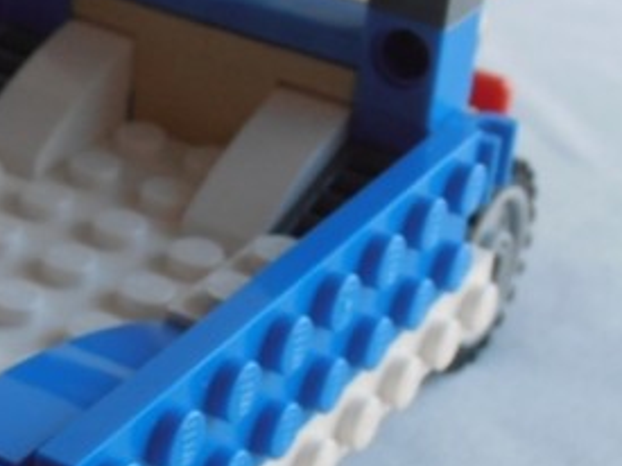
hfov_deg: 15.9
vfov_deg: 12.2
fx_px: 2173
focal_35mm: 121
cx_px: -41
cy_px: 279
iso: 80
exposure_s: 1/60
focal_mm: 6.61
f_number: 3.9
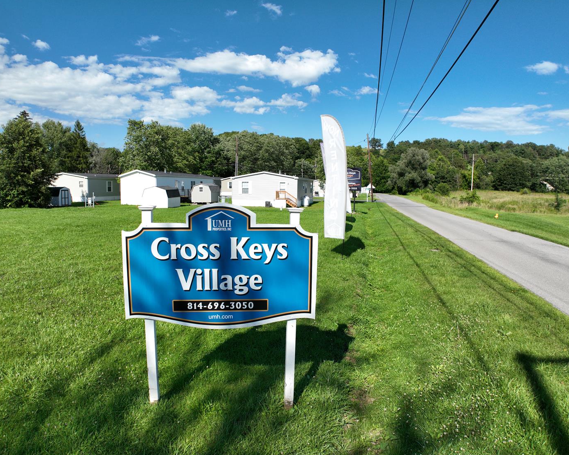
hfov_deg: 66.0
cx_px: 279
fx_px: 438
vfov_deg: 54.9
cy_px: 232
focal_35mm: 26
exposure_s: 1/1600
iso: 100
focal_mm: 12.29
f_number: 2.8
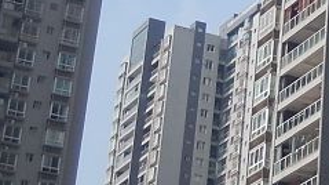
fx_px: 1194
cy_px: -30
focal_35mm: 137
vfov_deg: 8.7
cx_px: 559
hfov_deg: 14.2
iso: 125
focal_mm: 4.5
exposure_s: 1/400
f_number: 6.8
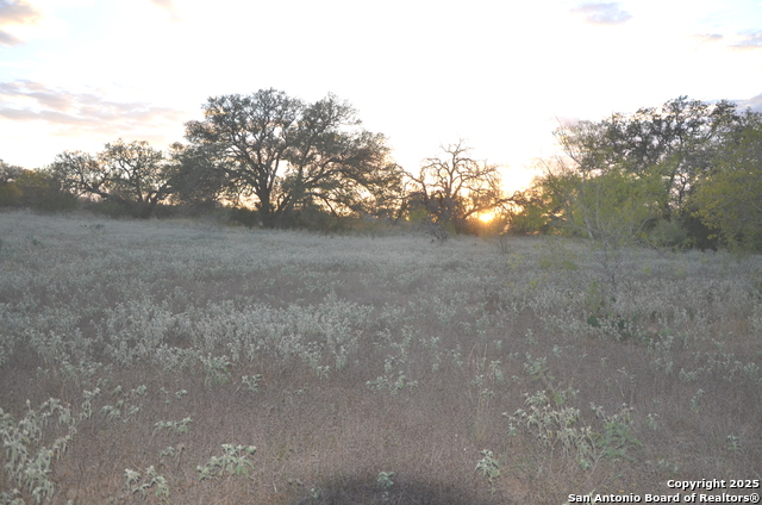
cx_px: 381
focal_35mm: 32
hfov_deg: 59.6
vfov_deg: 41.5
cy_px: 252
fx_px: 665
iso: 200
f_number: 3.8
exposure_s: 1/200
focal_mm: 21
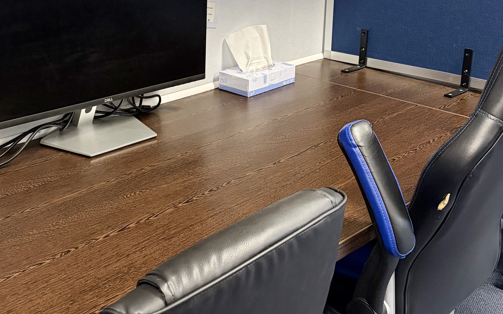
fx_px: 740
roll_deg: -1.2
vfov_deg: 23.8
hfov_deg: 37.5
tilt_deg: -15.4
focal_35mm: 54
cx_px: 236
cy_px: 83
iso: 320
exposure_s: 1/50
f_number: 1.6
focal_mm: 5.96
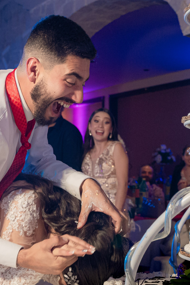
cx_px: 46
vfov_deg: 32.2
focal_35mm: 62
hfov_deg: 21.7
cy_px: 184
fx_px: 491
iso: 3200
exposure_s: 1/160
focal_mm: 28
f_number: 5
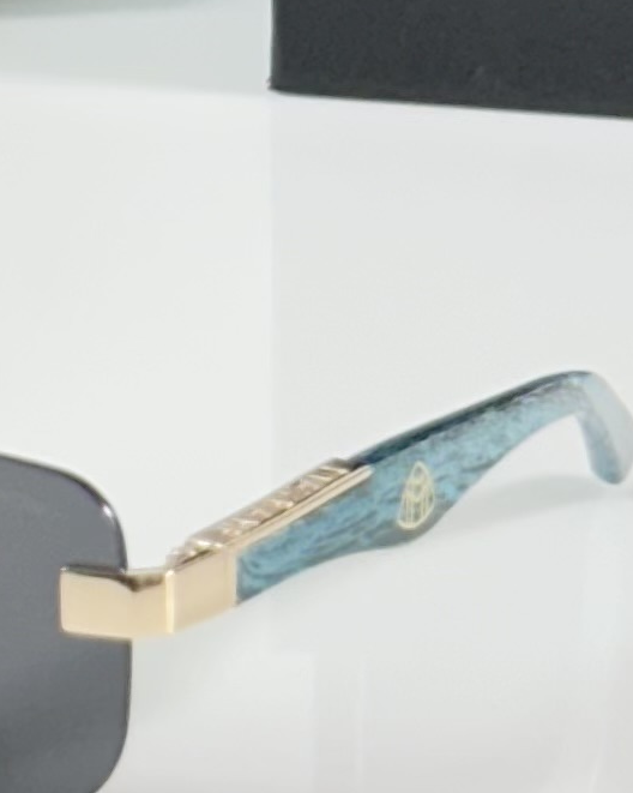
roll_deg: -0.2
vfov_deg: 6.5
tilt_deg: -3.7
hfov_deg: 5.4
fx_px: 6704
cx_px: -266
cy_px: -1009
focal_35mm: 286
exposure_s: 1/100
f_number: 1.78
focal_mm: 6.86
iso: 80
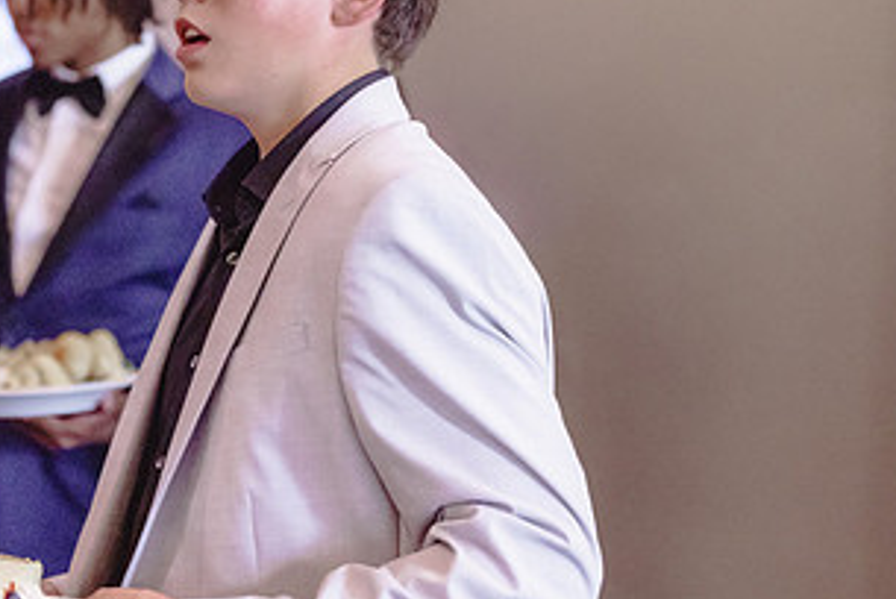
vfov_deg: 10.3
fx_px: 3313
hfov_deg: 15.3
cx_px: 217
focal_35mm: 133
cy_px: 230
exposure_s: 1/250
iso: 3200
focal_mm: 70
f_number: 2.8
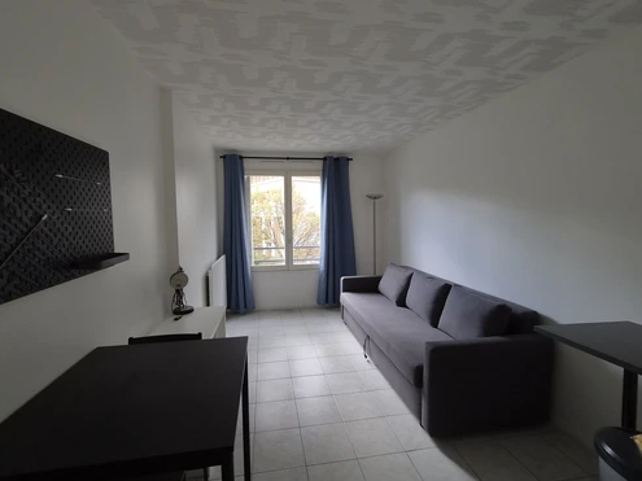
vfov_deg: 85.6
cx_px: 305
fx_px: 260
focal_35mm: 14
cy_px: 228
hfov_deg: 102.0
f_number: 2.2
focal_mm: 2.2
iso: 100
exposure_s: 1/100
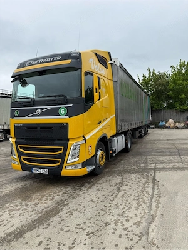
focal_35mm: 24
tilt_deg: -2.1
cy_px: 125
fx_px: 174
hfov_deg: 56.8
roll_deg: +1.3
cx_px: 94
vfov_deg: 71.6
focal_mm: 6.76
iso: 80
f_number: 1.78
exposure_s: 1/1727
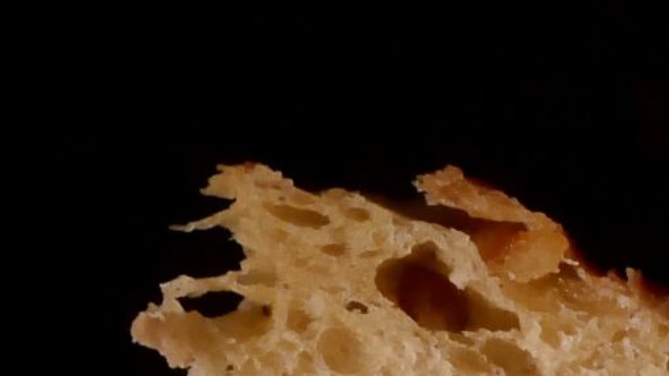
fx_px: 3902
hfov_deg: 9.5
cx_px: 1035
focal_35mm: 220
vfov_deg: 5.2
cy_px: 1091
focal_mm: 20
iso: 800
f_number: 11
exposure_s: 1/100
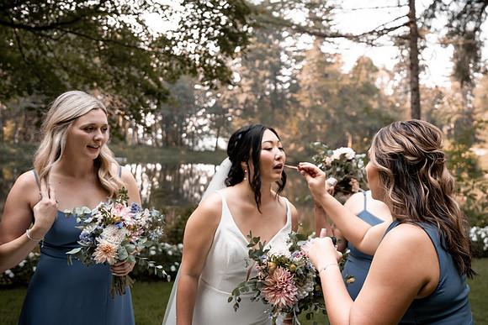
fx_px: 432
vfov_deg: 41.3
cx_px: 324
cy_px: 156
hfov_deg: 57.6
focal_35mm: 32
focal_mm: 24
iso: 250
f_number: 2.8
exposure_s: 1/640
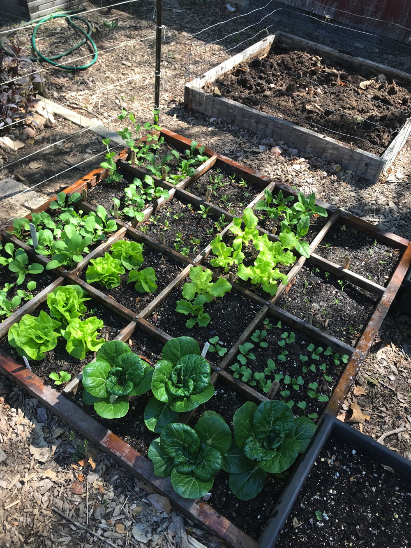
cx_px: 206
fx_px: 443
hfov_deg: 49.8
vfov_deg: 63.4
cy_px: 274
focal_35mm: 28
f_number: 1.8
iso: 20
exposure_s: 1/371
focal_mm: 3.99
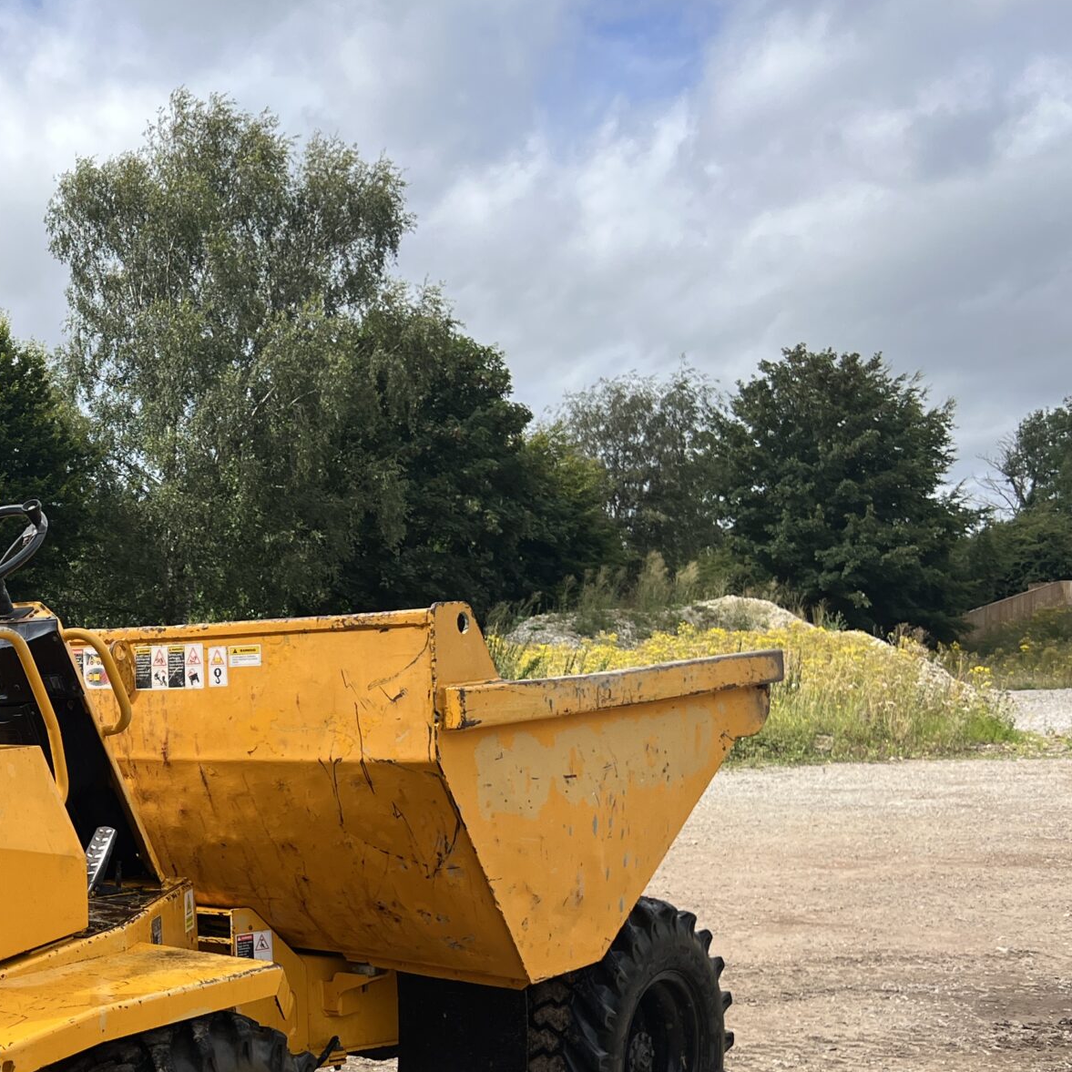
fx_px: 1752
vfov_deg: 33.5
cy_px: 766
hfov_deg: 31.5
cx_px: 8
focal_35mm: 50
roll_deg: +1.5
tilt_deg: -3.0
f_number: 1.5
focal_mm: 5.7
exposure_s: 1/2841
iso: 50
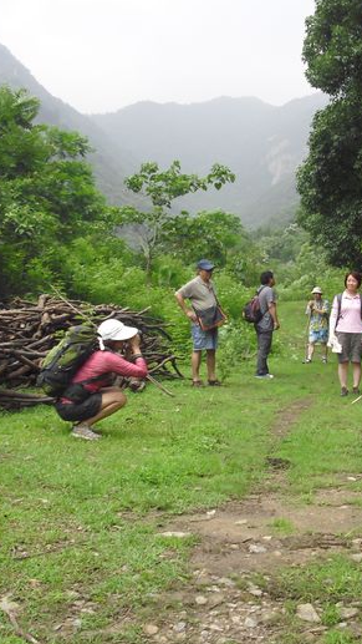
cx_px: 299
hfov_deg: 21.2
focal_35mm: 56
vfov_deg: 37.2
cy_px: 322
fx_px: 955
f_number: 8
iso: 100
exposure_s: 1/80
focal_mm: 6.2
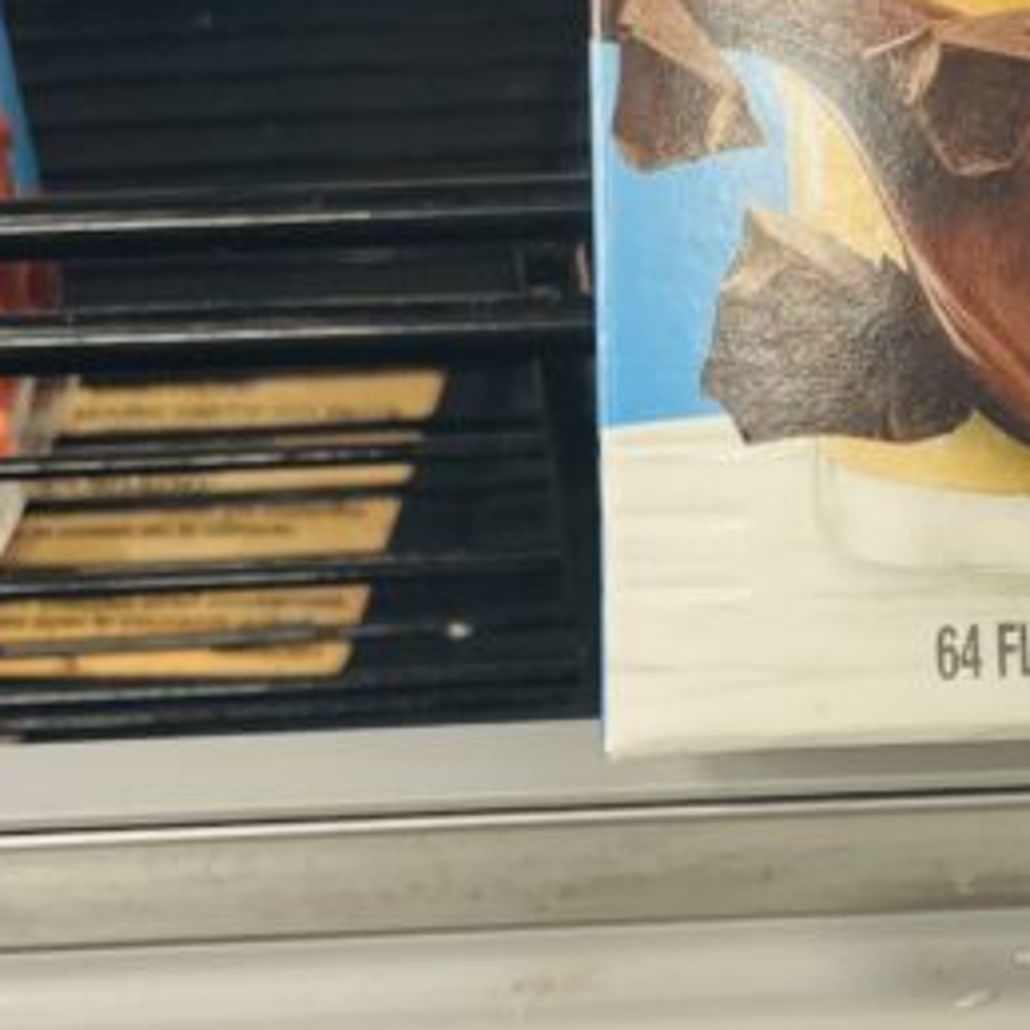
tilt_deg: -30.6
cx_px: 1102
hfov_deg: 18.4
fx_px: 3063
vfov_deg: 18.8
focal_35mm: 91
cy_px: 147
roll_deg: +1.9
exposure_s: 1/67
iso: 64
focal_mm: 4.2
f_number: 1.6
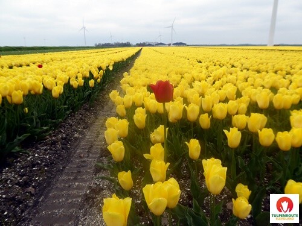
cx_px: 151
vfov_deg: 54.9
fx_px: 218
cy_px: 113
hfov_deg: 69.4
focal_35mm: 25
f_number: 3.3
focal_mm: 4.3
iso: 80
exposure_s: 1/400
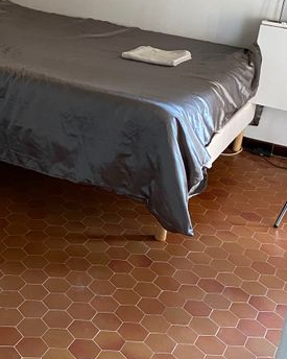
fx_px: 627
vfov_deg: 31.6
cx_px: 79
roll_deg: -4.5
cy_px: 111
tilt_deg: -19.1
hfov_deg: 25.5
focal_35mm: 59
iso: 500
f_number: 1.8
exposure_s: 1/53
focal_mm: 4.25
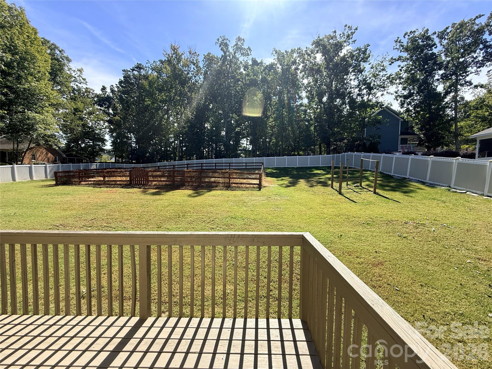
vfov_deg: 85.7
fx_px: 199
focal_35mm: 14
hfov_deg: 102.1
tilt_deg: -3.3
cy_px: 184
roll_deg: -0.7
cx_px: 246
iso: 50
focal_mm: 2.22
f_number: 2.2
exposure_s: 1/809
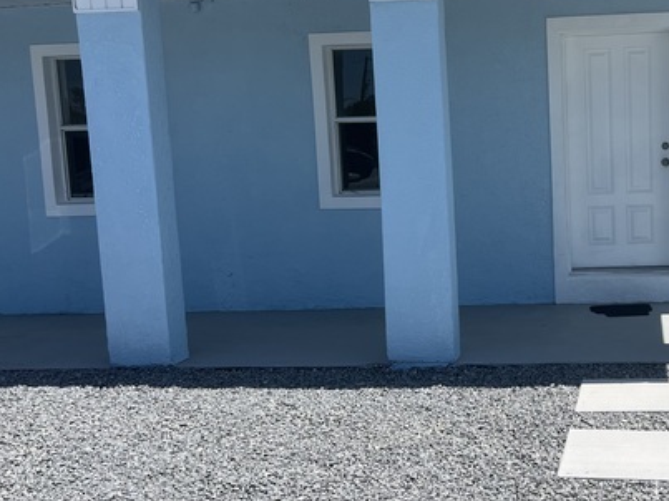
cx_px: 547
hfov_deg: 41.7
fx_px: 831
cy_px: 231
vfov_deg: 33.6
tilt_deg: -7.6
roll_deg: +2.0
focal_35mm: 43
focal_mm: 5.7
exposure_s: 1/5587
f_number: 1.5
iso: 50
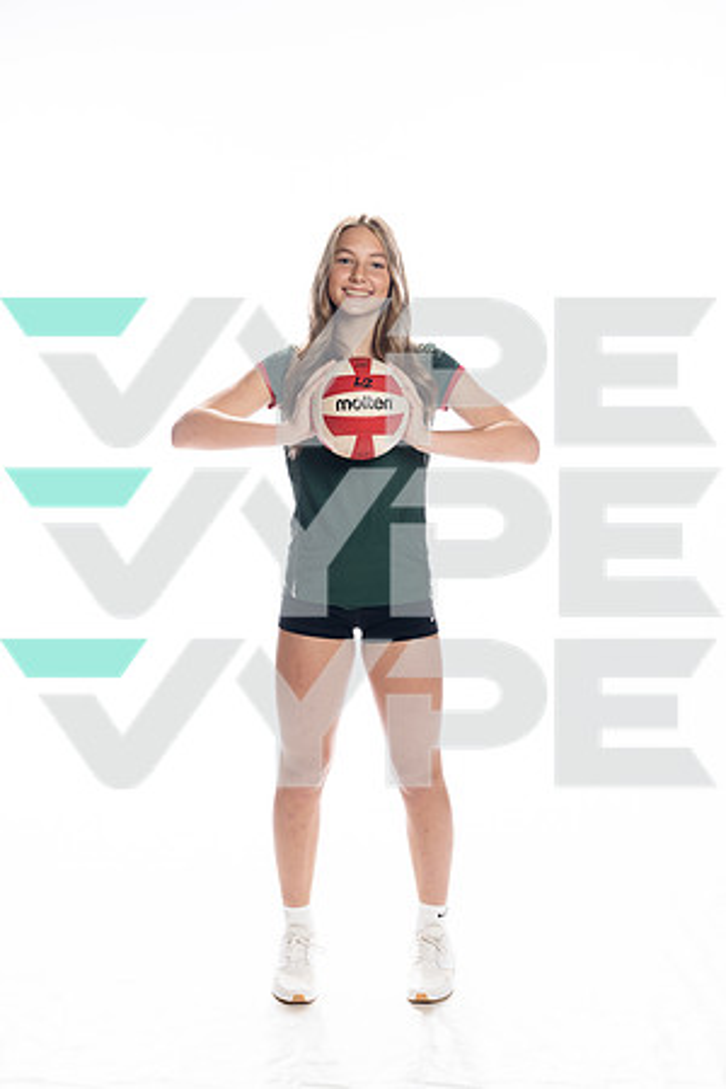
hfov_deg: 27.0
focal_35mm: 50
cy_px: 544
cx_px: 363
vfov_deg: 39.6
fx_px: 1512
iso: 400
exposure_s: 1/250
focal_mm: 50
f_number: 8
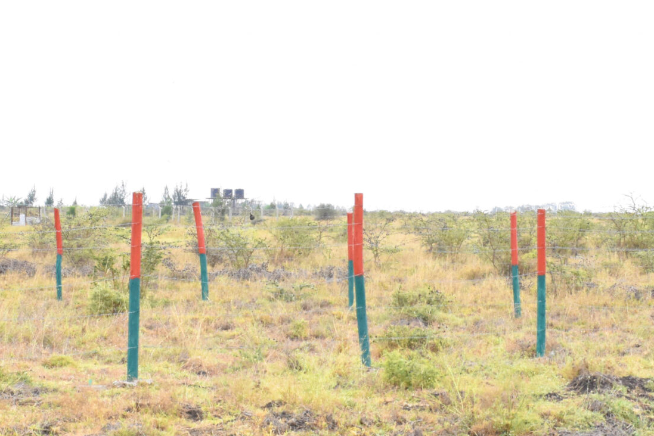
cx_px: 342
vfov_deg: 9.8
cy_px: 201
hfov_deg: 14.6
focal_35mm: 140
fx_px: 2544
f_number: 11
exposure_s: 1/250
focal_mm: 40
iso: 1000
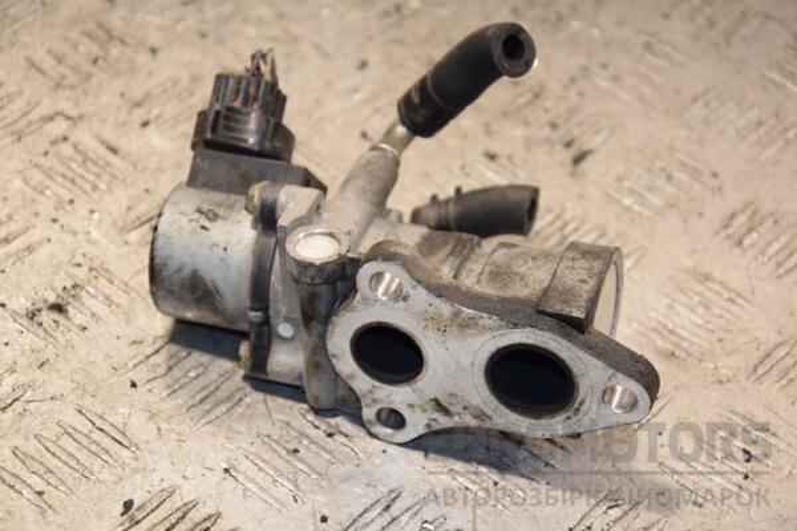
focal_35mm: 105
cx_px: 398
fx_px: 2324
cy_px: 266
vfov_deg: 13.0
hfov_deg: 19.5
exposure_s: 1/200
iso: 800
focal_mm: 70
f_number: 5.6
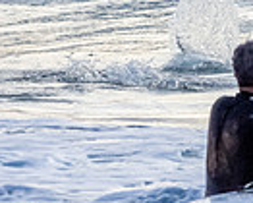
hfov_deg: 1.1
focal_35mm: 1688
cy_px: 140
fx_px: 12649
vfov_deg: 0.9
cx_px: 415
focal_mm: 270
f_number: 5.6
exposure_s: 1/250
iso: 1250
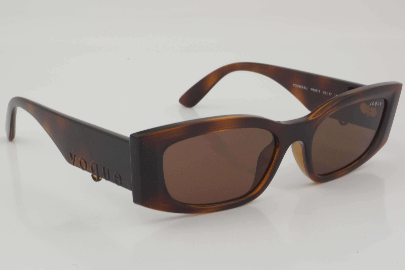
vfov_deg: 16.6
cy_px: 135
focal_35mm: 82
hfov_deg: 24.6
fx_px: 928
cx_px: 202
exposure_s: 1/3
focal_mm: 55
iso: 100
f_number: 32
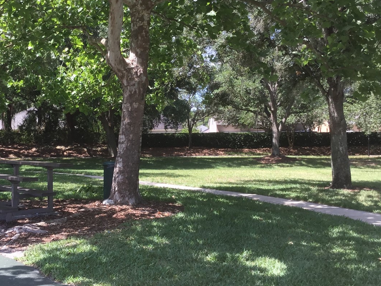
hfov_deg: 40.2
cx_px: 148
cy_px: 137
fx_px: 517
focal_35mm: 47
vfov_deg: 30.9
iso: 25
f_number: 2.4
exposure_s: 1/420
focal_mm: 3.3
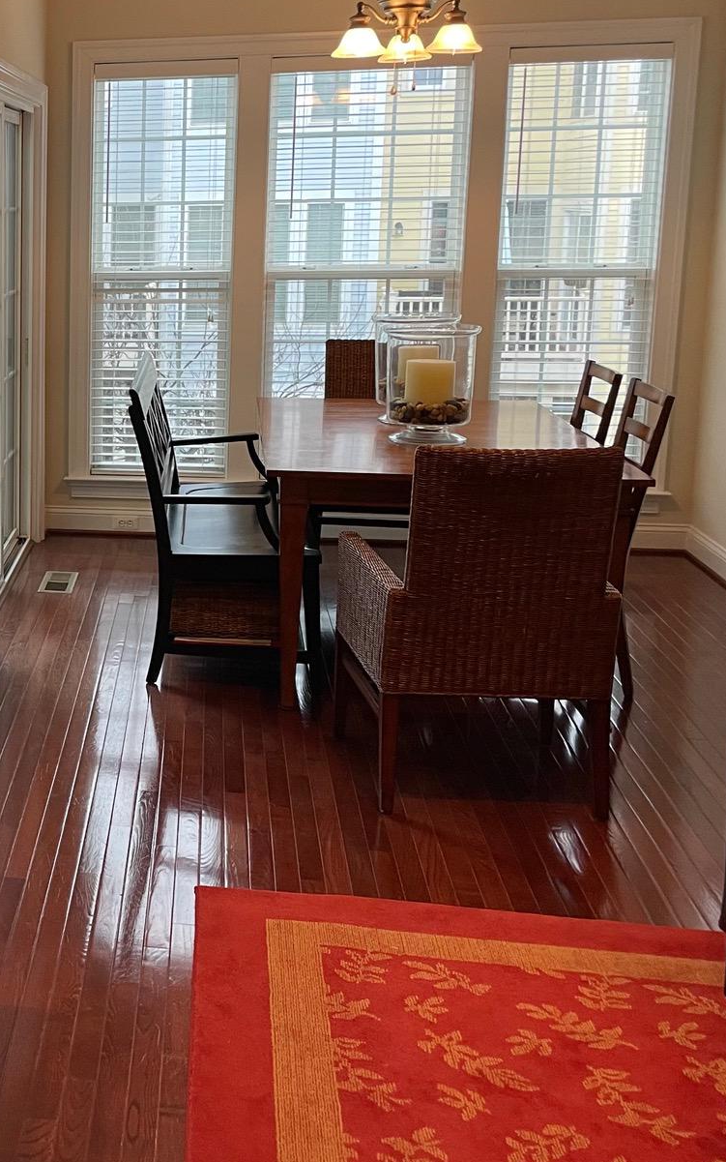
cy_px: 472
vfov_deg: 42.5
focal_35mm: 47
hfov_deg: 25.4
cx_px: -72
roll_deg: +1.2
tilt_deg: -8.6
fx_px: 1487
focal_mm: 4.2
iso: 80
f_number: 1.6
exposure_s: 1/60
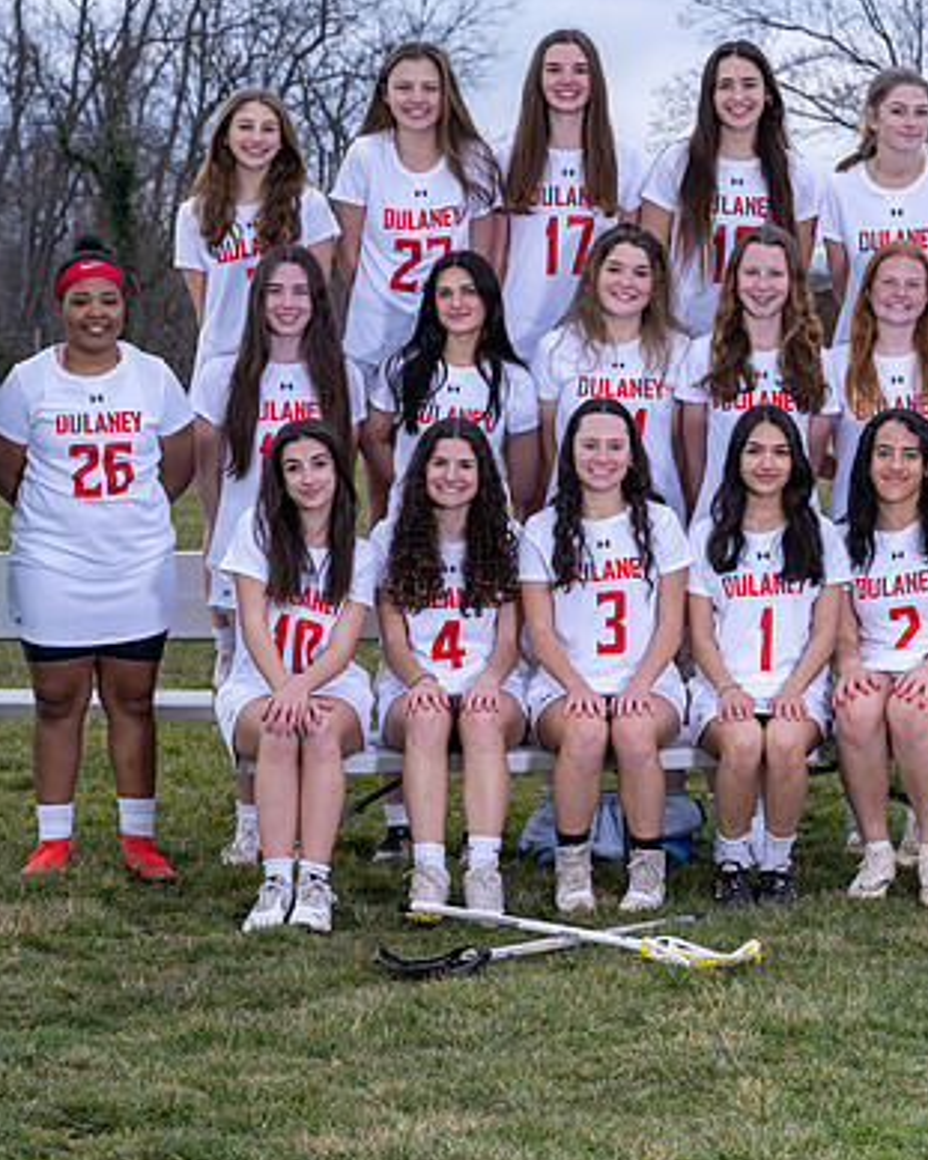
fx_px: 4568
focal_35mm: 133
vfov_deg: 14.5
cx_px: 893
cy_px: 570
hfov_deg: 11.5
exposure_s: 1/160
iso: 200
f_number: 6.3
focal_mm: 70
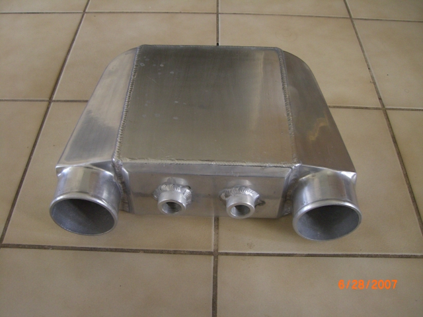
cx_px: 212
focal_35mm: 38
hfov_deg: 49.0
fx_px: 464
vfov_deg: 37.7
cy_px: 158
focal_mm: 6.2
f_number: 2.7
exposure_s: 1/40
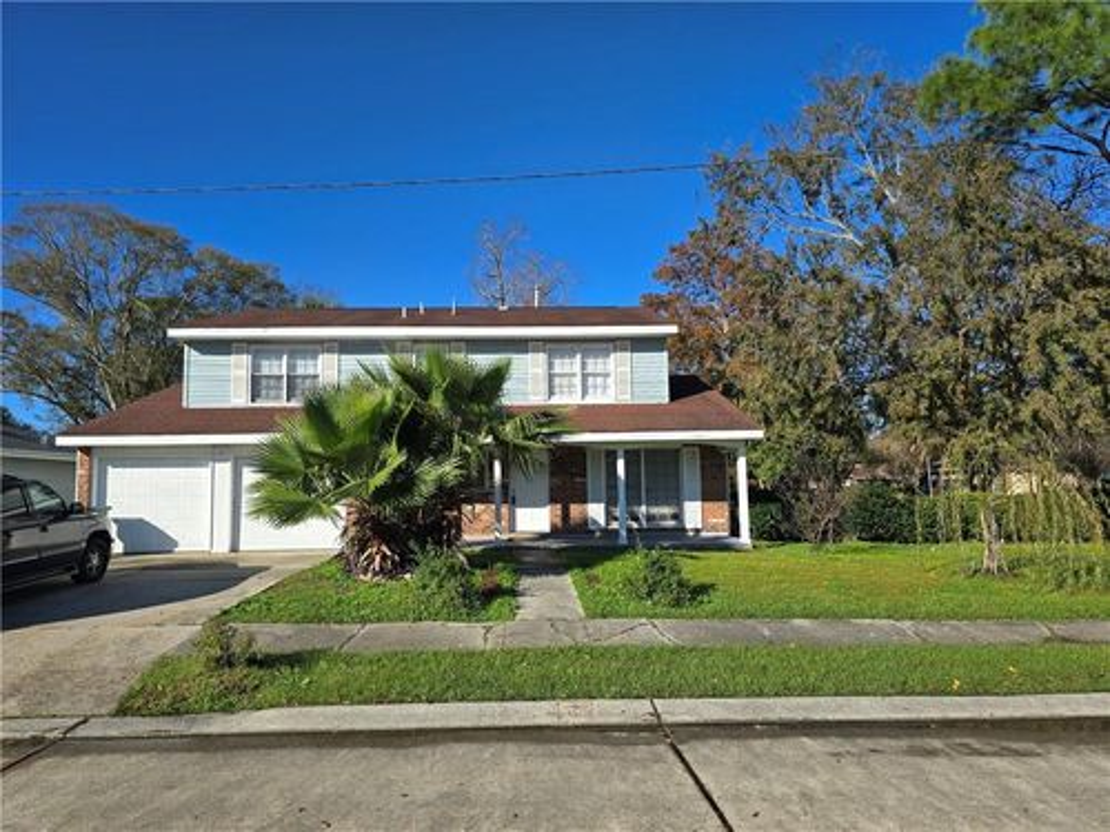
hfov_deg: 73.9
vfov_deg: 58.9
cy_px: 416
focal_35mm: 23
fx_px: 738
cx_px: 555
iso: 12
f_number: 1.7
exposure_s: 1/900
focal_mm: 6.3
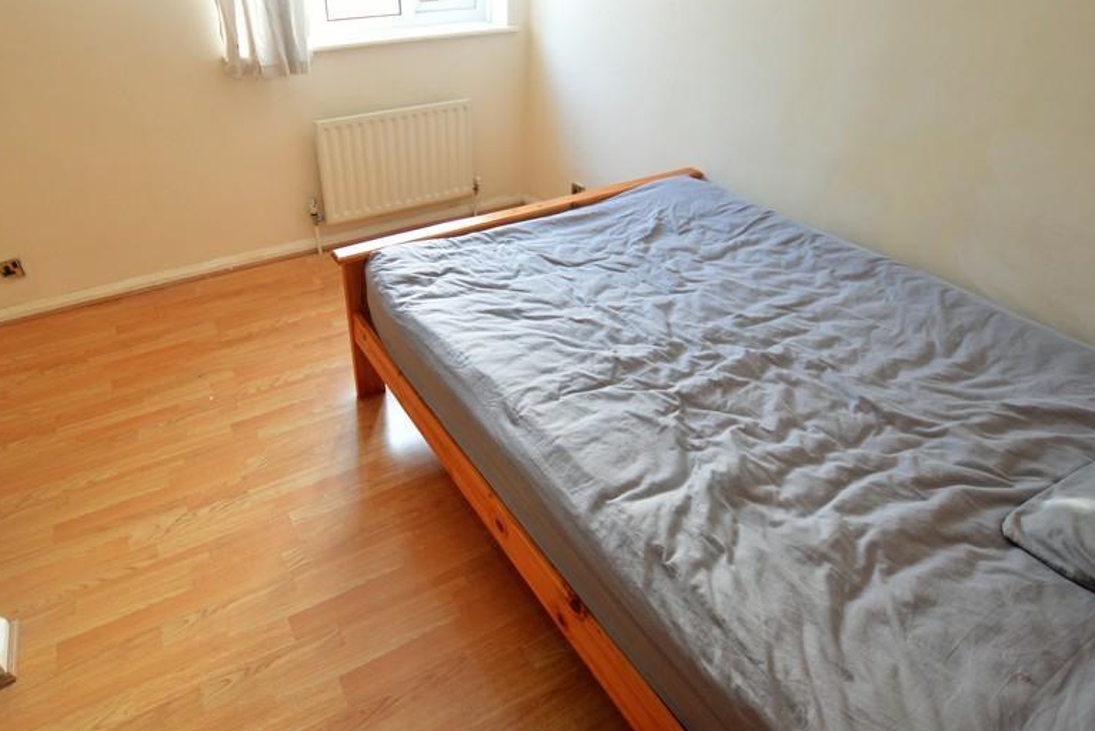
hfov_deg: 83.3
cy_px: 313
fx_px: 609
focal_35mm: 20
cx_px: 461
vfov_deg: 61.7
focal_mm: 10
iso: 900
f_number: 3.5
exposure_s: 1/60
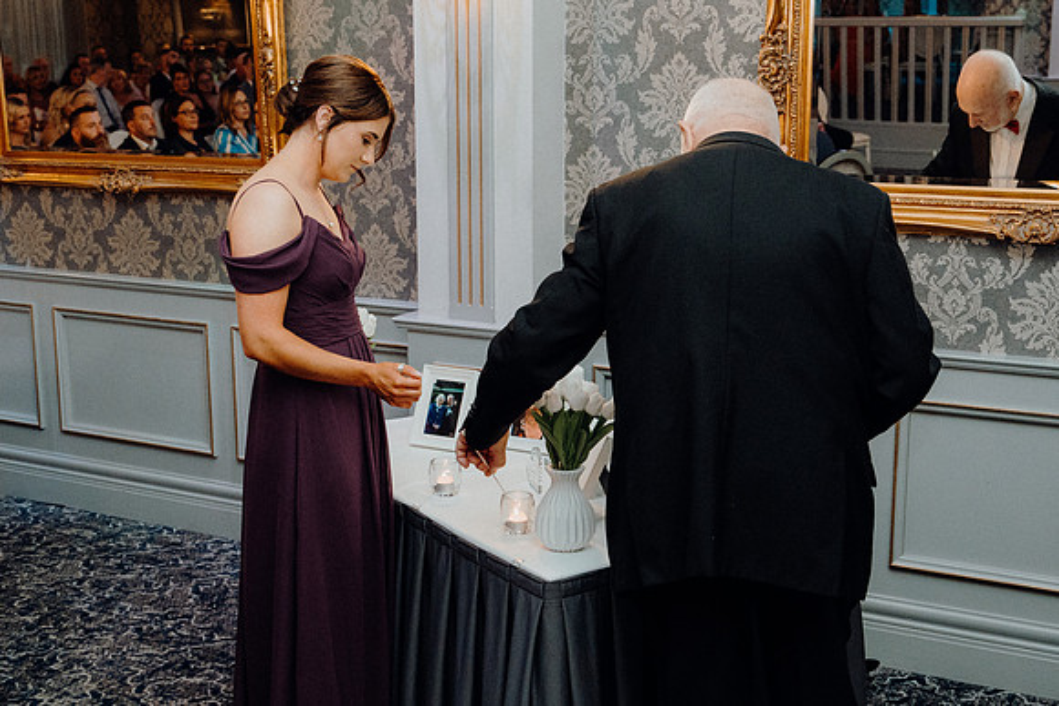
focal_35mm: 48
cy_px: 353
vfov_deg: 28.1
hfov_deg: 41.1
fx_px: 1412
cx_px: 530
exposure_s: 1/160
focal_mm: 32
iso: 2500
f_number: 3.5
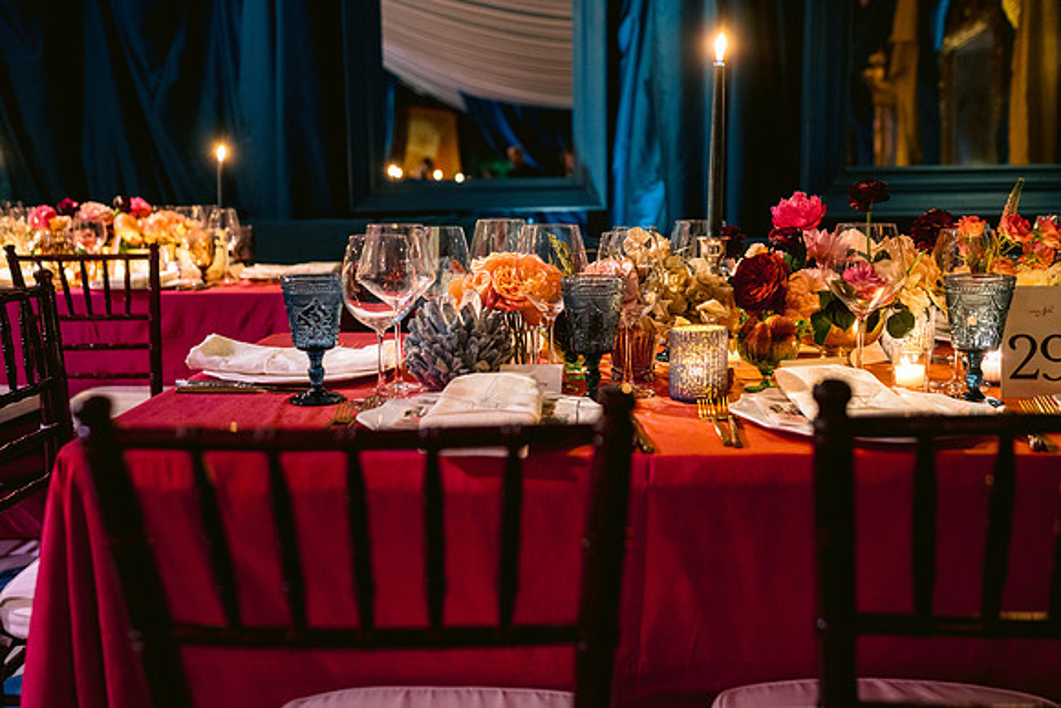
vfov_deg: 37.9
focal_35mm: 35
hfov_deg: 54.4
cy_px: 354
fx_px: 1032
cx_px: 530
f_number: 2.8
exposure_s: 1/25
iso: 1600
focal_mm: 35
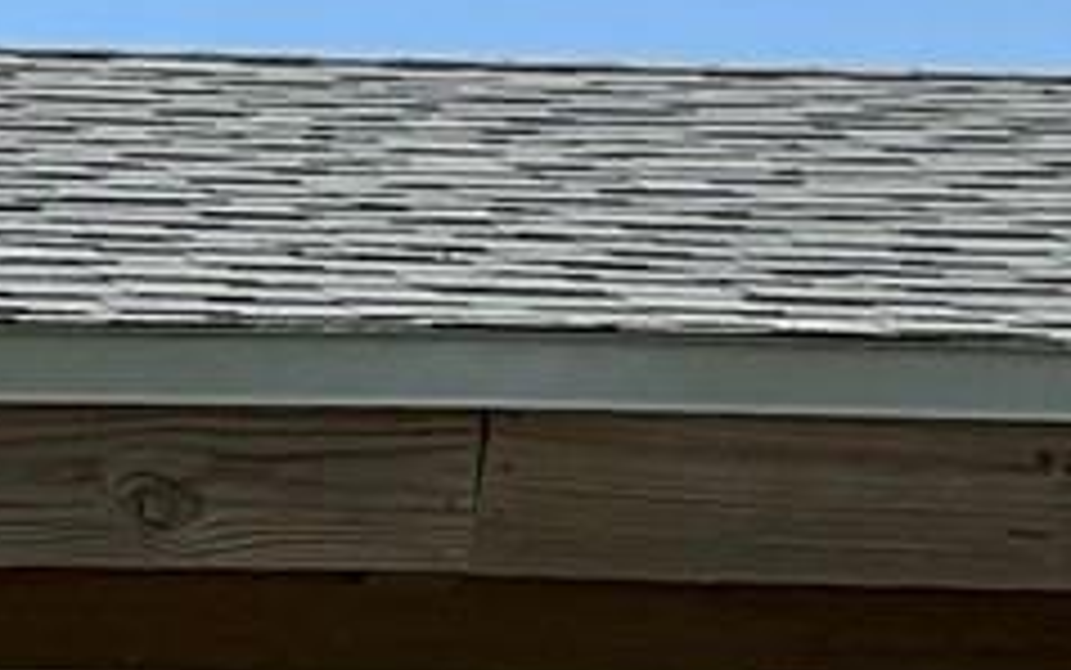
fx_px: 6045
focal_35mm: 207
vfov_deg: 6.1
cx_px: -468
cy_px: 1556
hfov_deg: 9.9
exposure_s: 1/1577
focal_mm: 3
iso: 25
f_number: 1.8
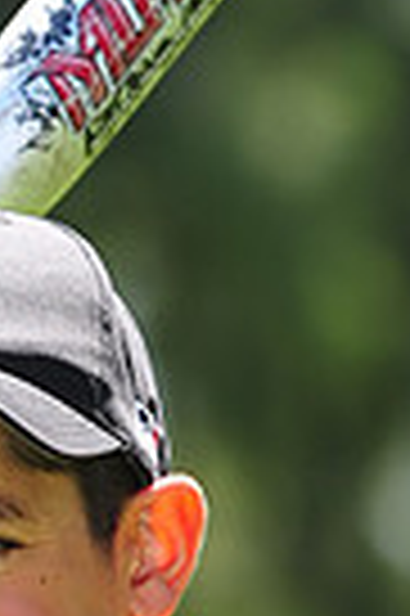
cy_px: 809
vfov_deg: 2.4
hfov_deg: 1.6
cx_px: -185
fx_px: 14454
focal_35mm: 844
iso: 200
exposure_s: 1/250
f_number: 5.6
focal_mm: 200
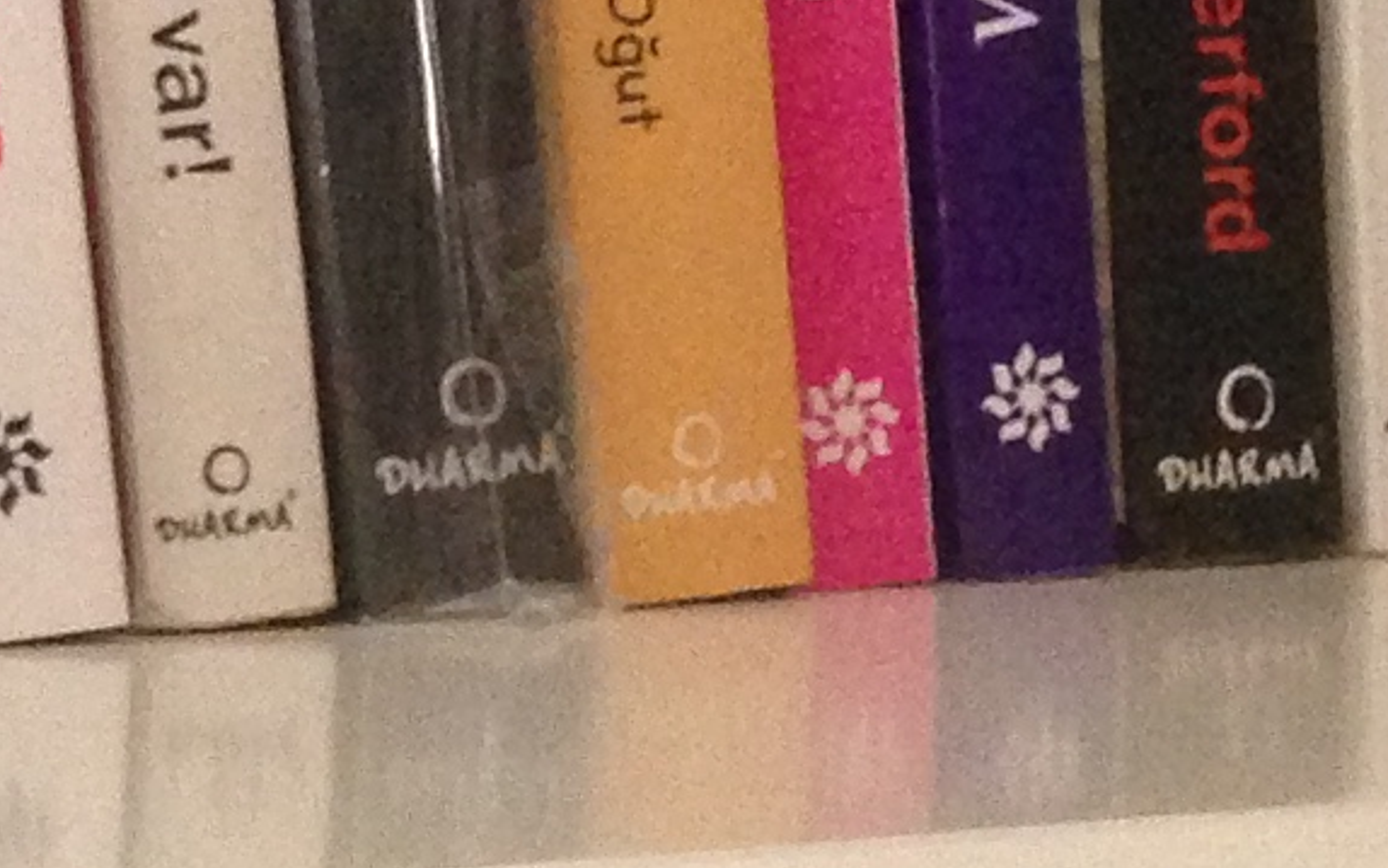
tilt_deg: -0.5
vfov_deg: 6.6
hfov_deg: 9.8
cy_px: 121
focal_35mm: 199
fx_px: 7529
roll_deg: +0.4
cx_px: -1306
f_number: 2.4
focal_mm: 4.12
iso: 320
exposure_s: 1/20
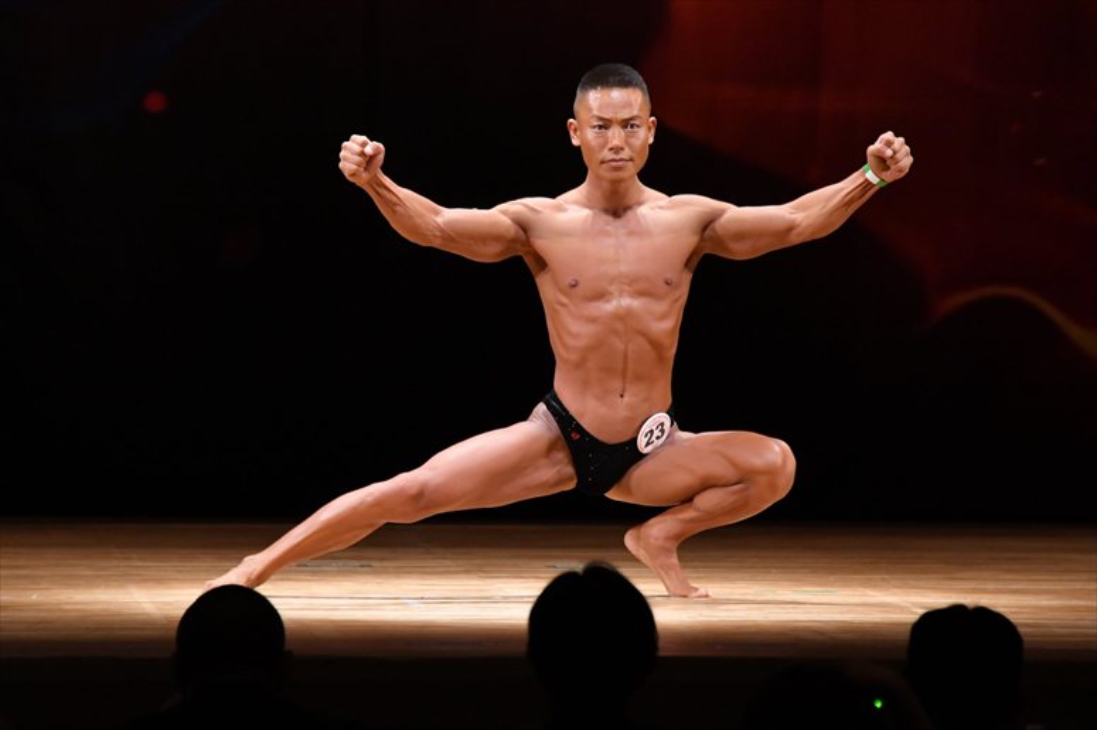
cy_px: 365
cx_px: 548
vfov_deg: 4.6
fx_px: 9137
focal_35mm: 300
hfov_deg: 6.9
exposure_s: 1/400
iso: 4000
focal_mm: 200
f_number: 5.6
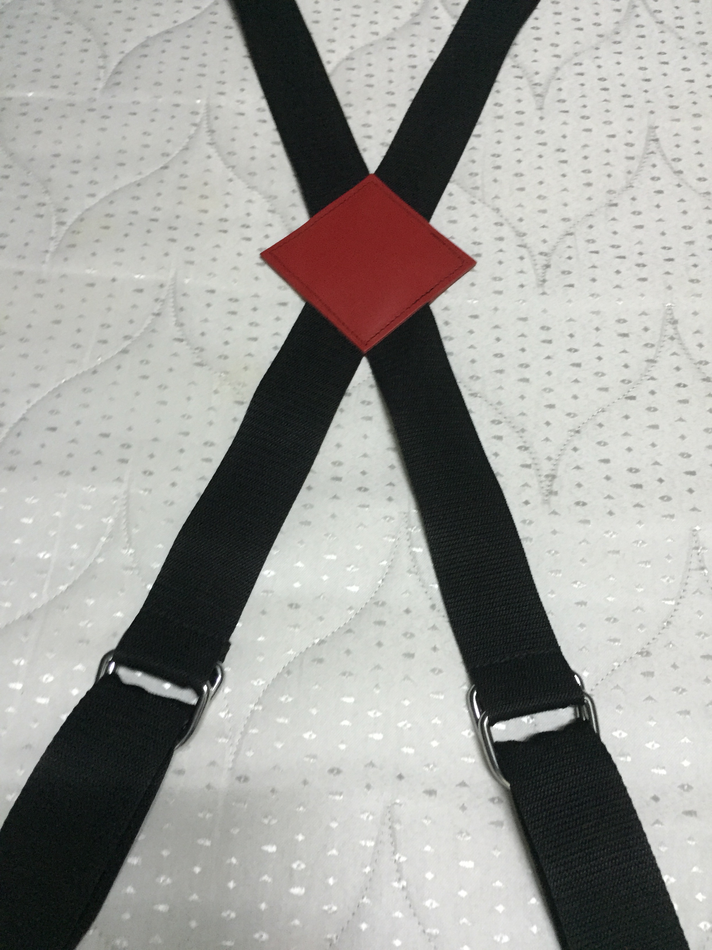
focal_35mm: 29
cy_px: 475
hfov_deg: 48.2
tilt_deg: -64.2
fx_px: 795
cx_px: 356
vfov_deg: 61.7
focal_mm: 4.15
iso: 250
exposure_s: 1/20
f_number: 2.2
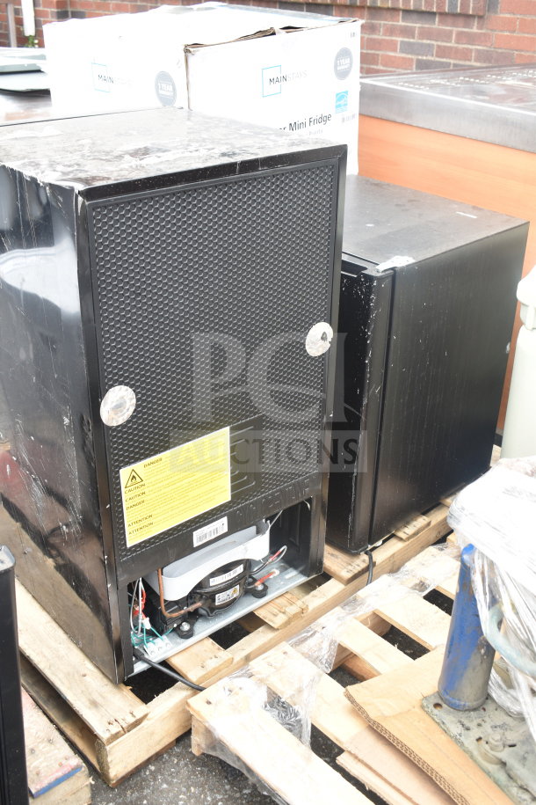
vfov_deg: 51.3
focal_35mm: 38
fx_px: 837
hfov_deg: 35.5
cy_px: 402
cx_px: 268
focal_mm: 25
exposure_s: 1/100
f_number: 5
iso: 200
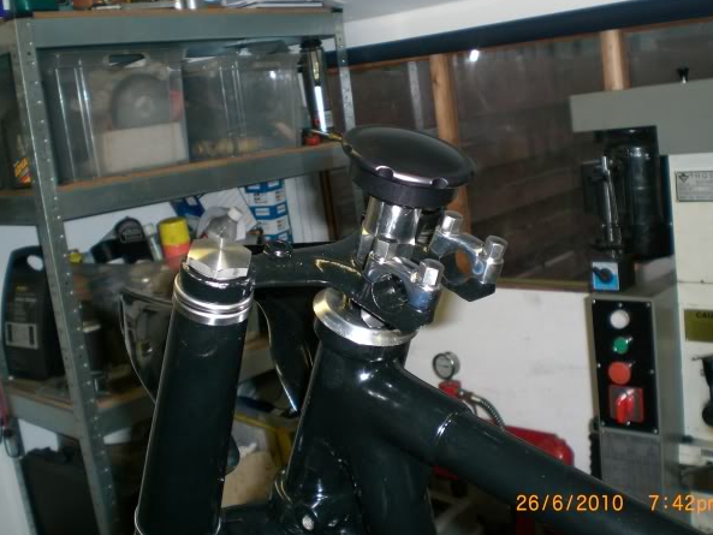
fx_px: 845
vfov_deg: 35.1
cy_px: 273
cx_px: 381
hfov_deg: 45.7
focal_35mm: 41
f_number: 3.1
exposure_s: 1/60
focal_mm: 6.3
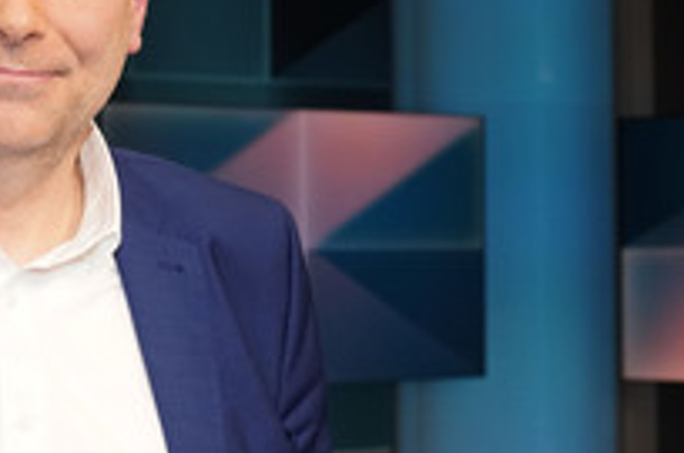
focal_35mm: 82
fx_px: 1554
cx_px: 28
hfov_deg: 23.9
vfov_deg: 16.6
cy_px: 215
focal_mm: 37
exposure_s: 1/160
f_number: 5
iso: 2000
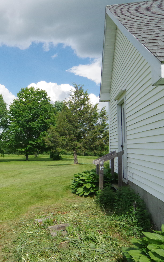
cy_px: 132
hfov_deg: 40.4
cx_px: 10
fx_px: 200
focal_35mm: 28
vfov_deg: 66.5
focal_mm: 12
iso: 2000
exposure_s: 1/500
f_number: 22
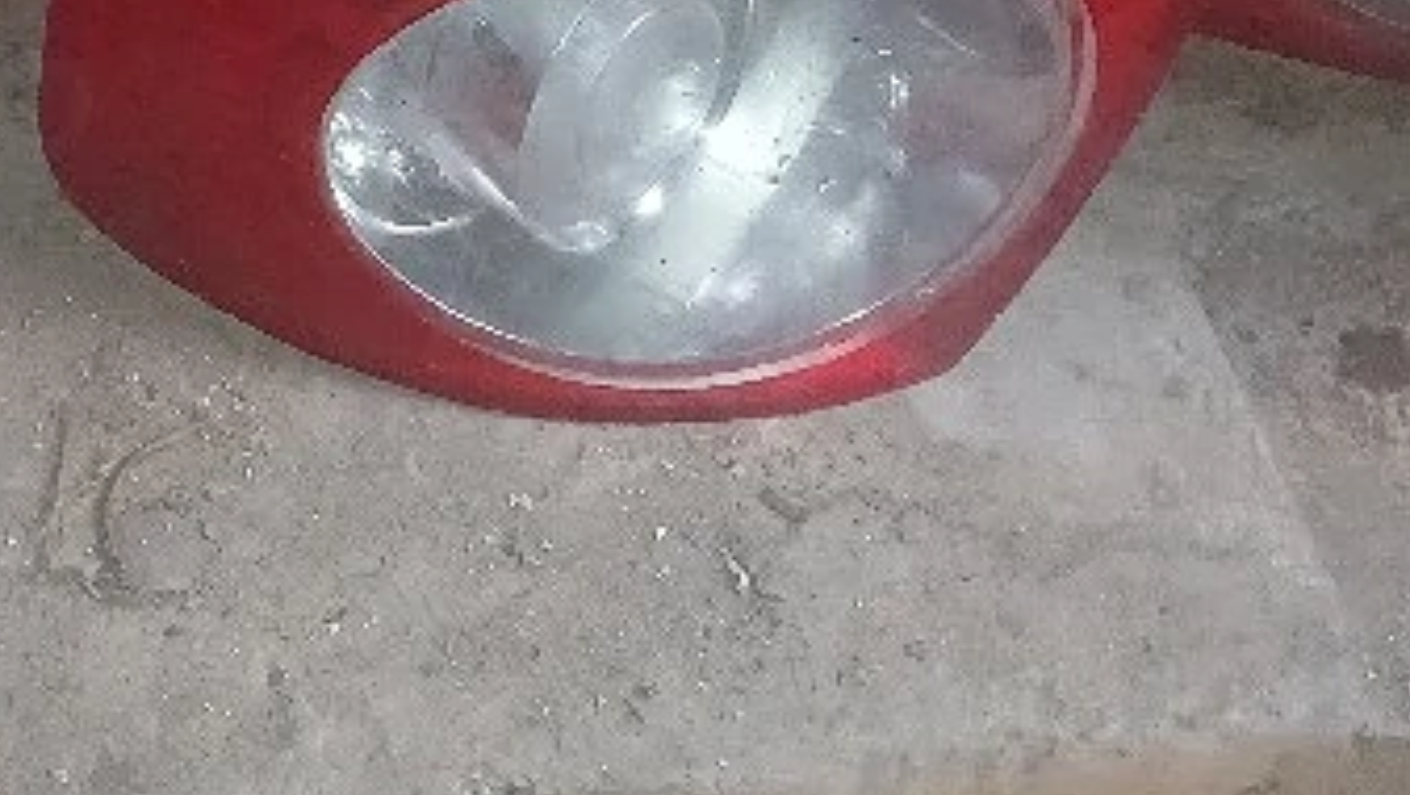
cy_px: -682
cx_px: -75
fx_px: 3142
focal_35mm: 84
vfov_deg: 12.9
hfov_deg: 23.9
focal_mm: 3.98
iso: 250
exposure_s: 1/50.3
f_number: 1.8
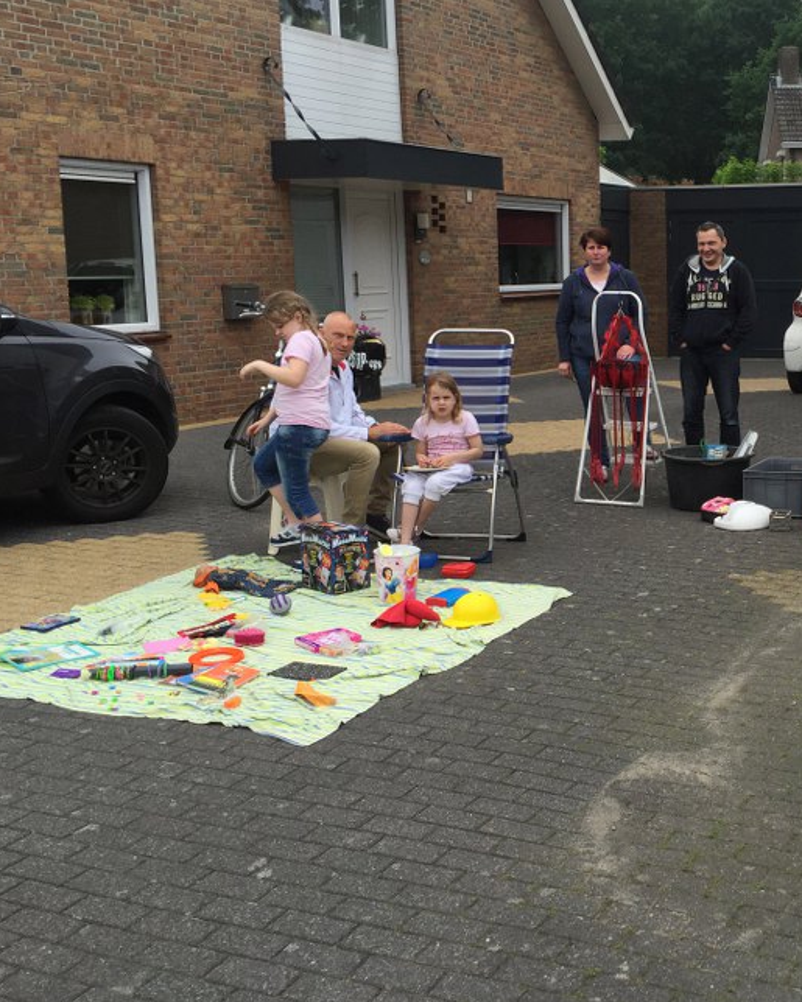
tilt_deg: -8.4
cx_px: 718
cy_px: 470
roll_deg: -0.4
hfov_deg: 31.9
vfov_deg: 41.1
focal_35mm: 45
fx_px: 1335
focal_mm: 4.15
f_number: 2.2
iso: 32
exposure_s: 1/824
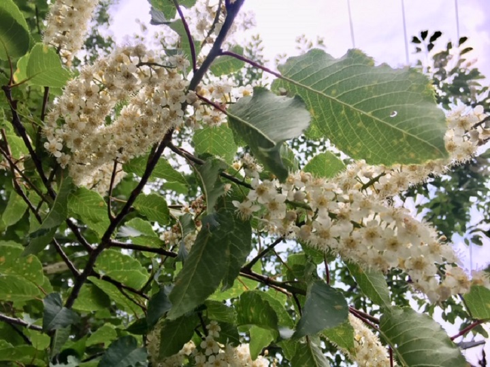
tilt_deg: +63.5
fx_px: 411
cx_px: 245
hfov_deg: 61.7
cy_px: 184
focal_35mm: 29
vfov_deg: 48.2
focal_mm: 4.15
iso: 25
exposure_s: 1/523
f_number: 2.2
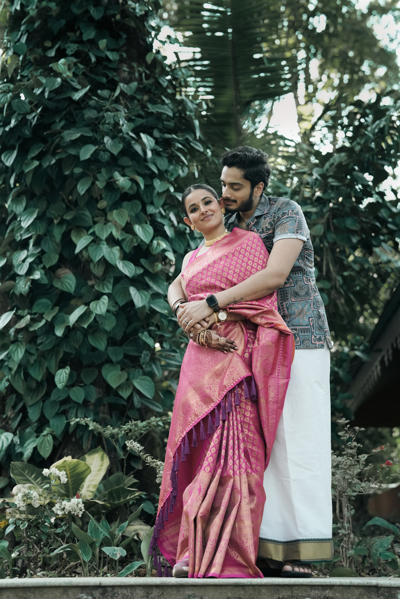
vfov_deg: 39.6
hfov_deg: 27.0
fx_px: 833
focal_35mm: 50
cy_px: 300
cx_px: 200
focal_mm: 50
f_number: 2.2
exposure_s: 1/800
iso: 800
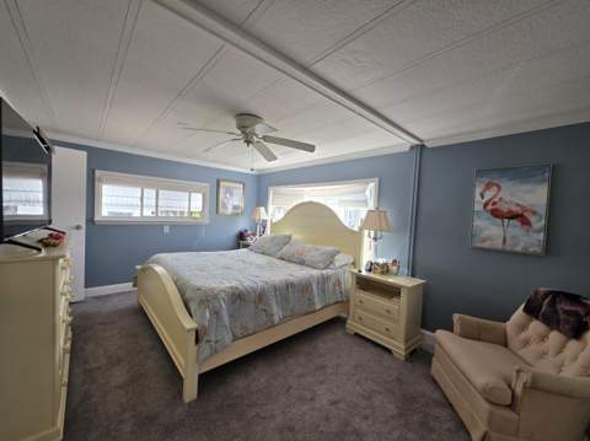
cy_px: 220
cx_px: 295
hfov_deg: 106.2
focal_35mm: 13
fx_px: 221
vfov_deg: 89.8
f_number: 1.9
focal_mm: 2.2
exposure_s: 1/120
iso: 100
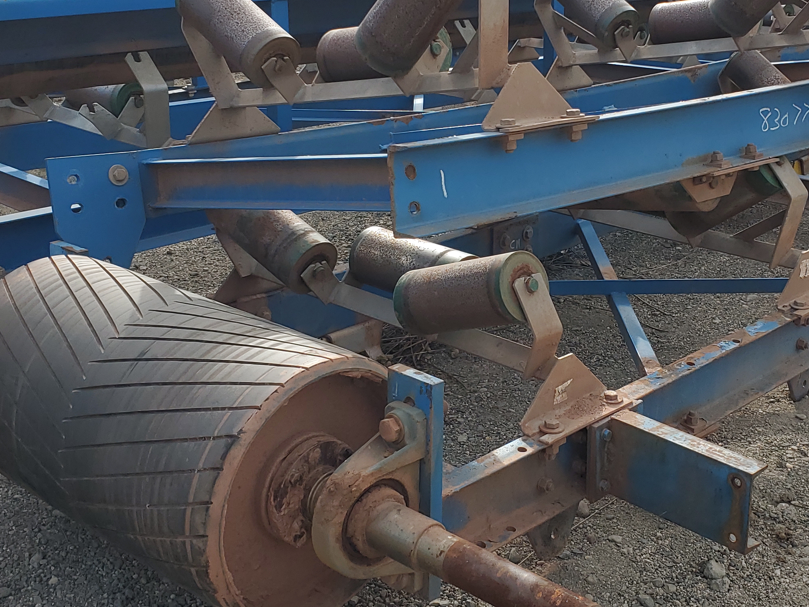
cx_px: 515
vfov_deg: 27.7
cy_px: 172
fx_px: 1215
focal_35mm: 52
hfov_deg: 36.6
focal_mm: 4.3
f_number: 2.4
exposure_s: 1/1058
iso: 50
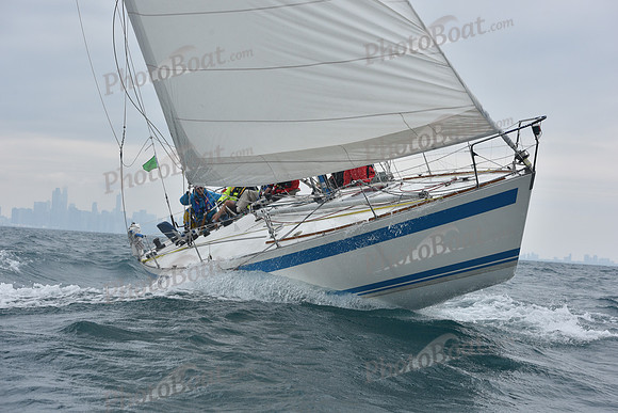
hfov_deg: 23.6
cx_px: 309
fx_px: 1477
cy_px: 206
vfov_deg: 15.9
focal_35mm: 86
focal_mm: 86
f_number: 7.1
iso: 250
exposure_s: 1/800
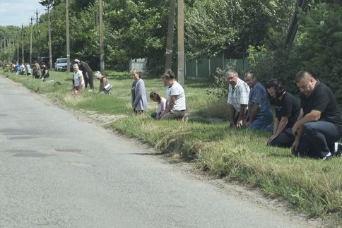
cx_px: 162
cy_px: 79
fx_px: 1214
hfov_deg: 16.0
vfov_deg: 10.7
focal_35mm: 128
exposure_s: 1/320
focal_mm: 55
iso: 200
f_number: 9
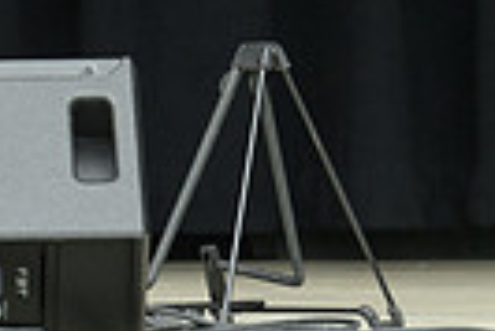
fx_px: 6043
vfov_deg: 3.1
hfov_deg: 4.6
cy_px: -338
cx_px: -600
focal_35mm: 439
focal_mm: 96
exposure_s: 1/250
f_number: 5.6
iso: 400
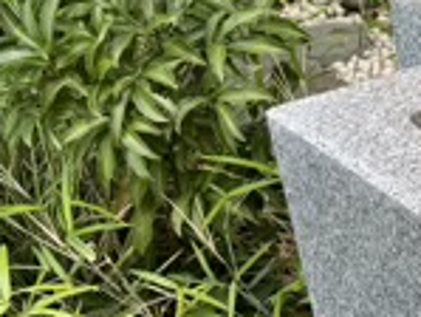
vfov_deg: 12.2
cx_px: 636
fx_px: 1485
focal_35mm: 122
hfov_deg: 14.9
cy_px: 197
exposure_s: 1/121
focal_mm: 5.96
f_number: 1.6
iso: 40
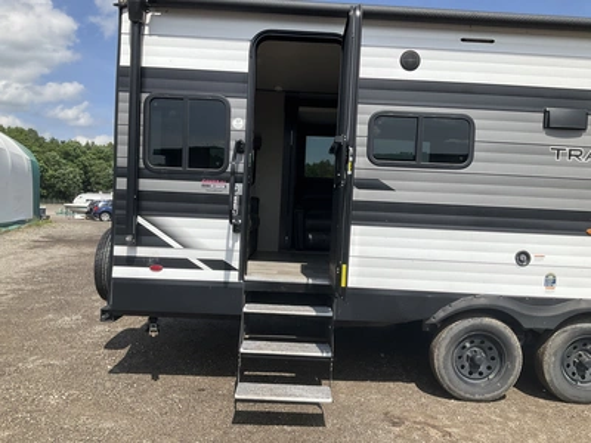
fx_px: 495
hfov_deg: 61.7
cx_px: 296
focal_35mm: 29
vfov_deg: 48.2
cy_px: 222
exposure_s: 1/1786
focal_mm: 3
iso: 25
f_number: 1.8
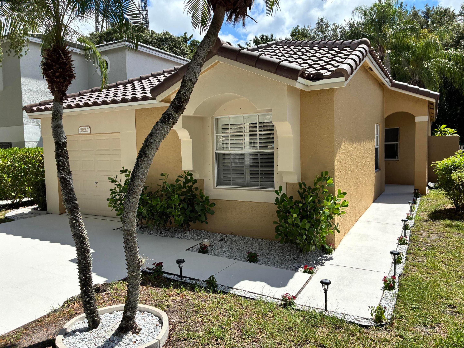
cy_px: 174
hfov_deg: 67.3
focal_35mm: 26
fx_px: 349
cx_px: 232
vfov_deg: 53.1
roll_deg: +1.8
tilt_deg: +0.5
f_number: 1.64
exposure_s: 1/1534
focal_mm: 4.2
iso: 32
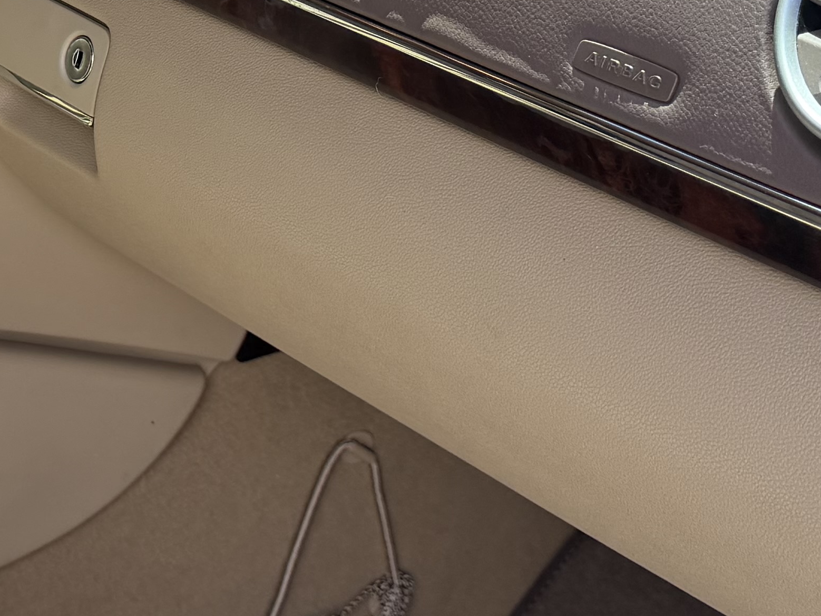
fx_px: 2087
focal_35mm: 88
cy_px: -17
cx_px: -3
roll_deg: -1.1
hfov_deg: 21.5
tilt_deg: -18.4
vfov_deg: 16.4
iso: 80
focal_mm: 6.76
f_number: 1.78
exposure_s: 1/1156
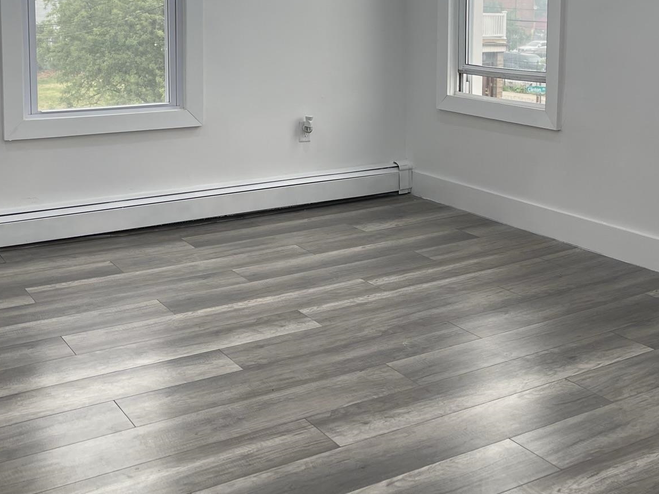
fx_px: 876
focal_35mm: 46
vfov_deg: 30.5
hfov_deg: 41.2
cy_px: 76
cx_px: 322
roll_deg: +0.5
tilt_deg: -6.2
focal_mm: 5.1
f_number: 1.6
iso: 32
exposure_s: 1/120
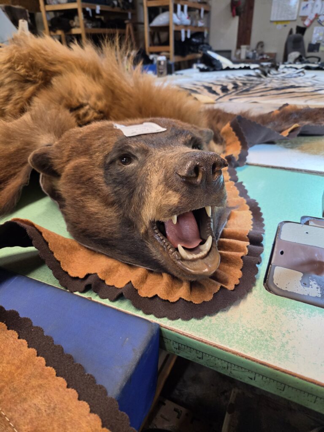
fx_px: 287
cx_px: 162
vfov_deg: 73.9
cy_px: 216
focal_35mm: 23
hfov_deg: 58.9
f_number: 1.8
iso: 320
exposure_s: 1/120
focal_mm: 5.4
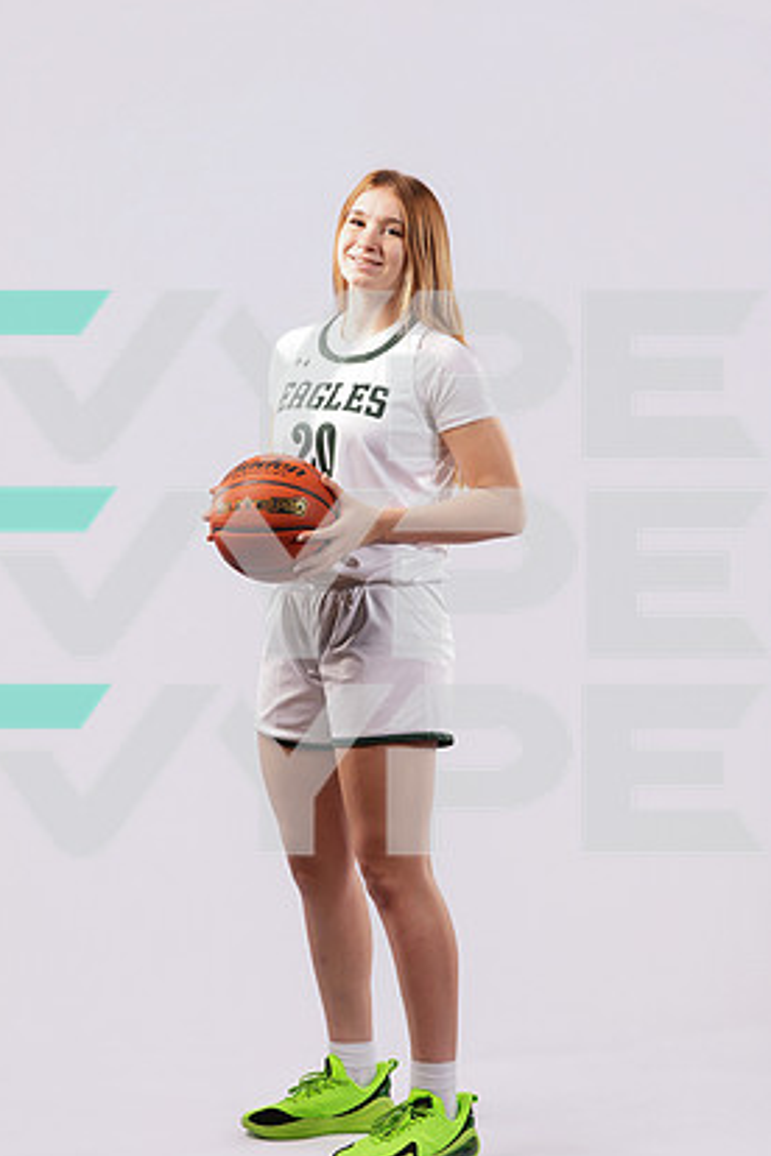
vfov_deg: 26.7
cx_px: 360
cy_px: 575
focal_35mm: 76
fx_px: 2441
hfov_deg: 17.9
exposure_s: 1/125
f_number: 11
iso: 160
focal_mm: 70
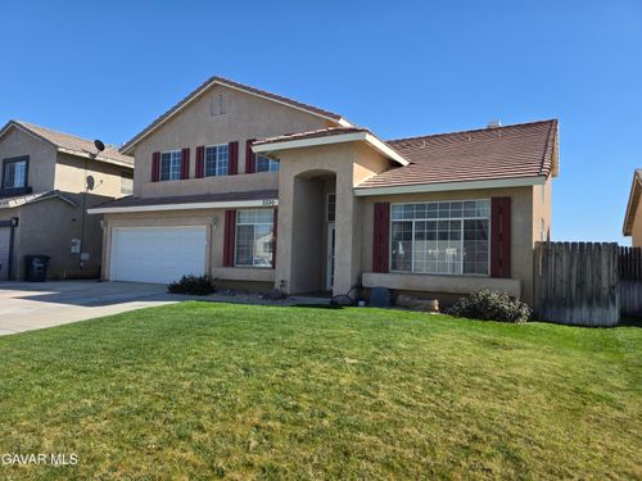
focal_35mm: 23
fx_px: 427
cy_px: 240
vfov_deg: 58.9
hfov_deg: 73.9
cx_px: 321
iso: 80
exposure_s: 1/4650
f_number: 1.7
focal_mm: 6.3
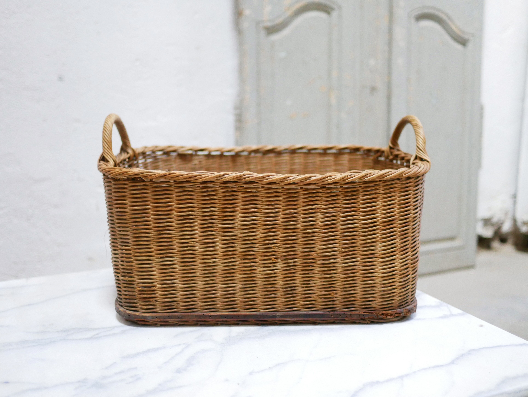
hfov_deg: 46.8
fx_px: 610
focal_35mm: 40
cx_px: 264
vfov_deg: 36.0
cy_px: 198
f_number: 1.7
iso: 1600
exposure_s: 1/60
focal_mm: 20
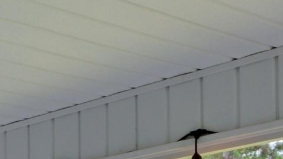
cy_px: 338
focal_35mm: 108
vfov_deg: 10.2
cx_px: -249
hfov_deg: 16.2
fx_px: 813
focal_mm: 11
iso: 100
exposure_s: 1/30
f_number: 16
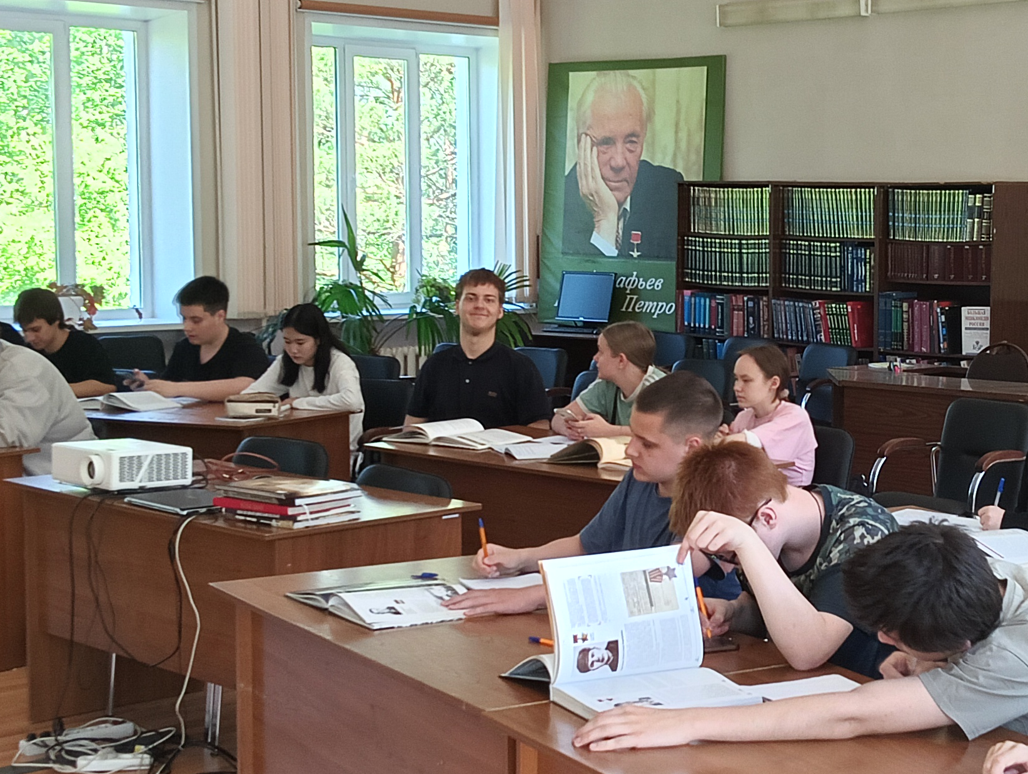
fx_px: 1993
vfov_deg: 22.0
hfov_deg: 28.6
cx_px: 733
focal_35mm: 67
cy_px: 359
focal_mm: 4.05
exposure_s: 1/100
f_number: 1.8
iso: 250
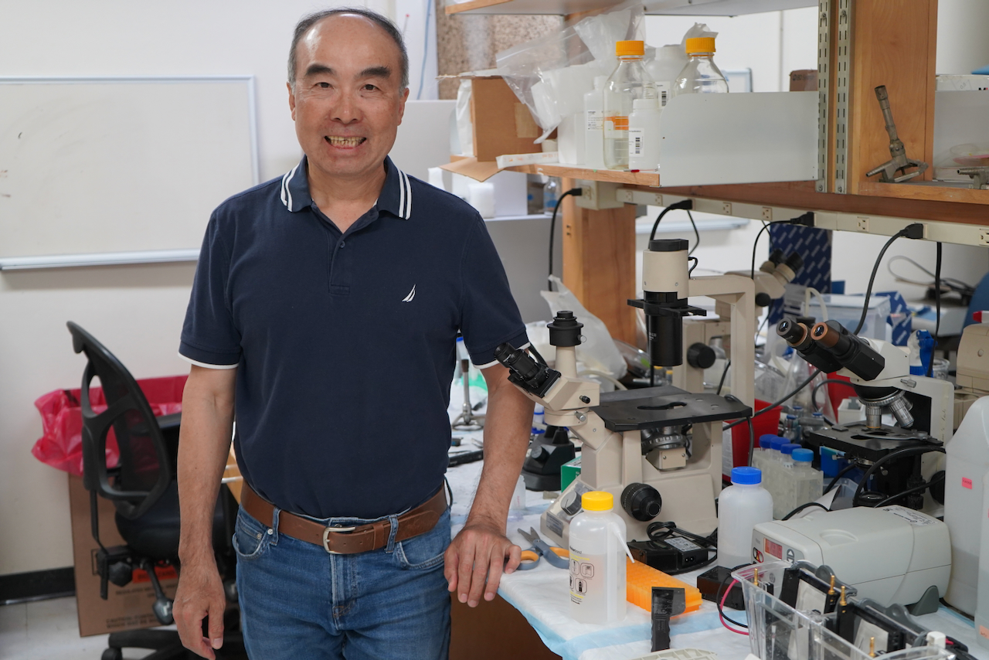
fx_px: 1236
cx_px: 494
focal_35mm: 45
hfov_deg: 43.6
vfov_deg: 29.9
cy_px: 330
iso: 1600
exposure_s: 1/160
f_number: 4.5
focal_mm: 45
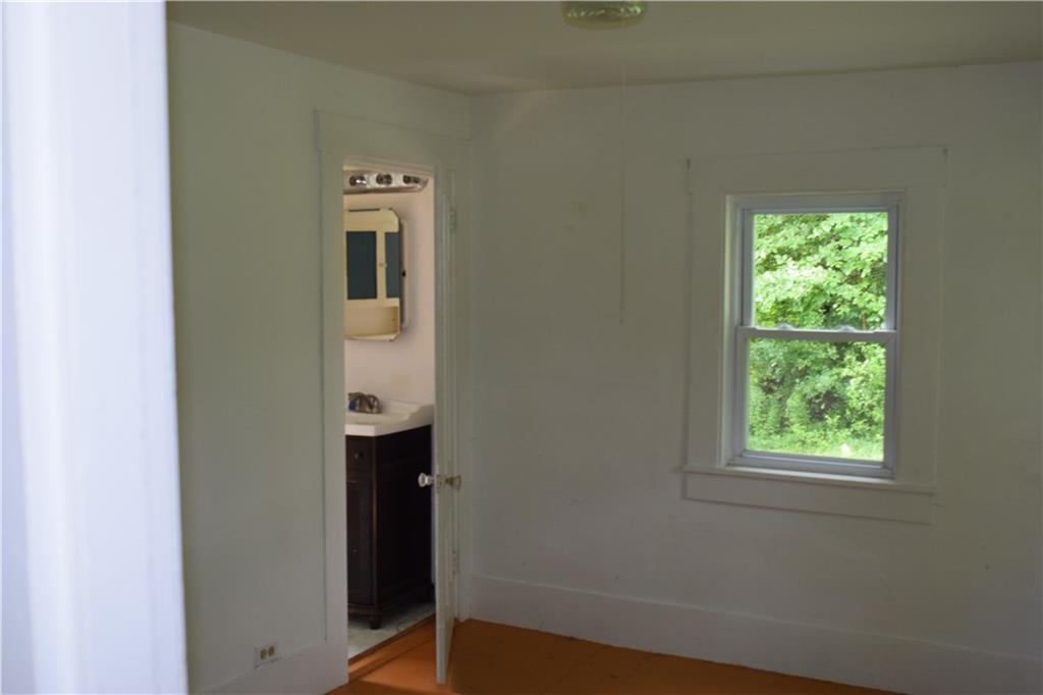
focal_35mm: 36
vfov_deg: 36.8
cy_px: 348
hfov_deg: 53.1
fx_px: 1043
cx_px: 522
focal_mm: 24
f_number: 5
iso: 800
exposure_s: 1/100
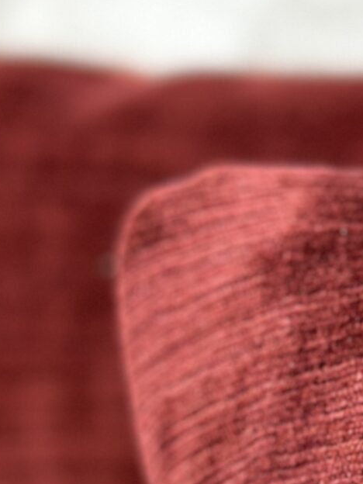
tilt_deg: -18.9
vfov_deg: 9.5
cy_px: 897
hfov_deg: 7.5
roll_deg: +3.0
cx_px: 448
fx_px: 2754
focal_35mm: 197
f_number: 1.78
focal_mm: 6.86
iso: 160
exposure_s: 1/60
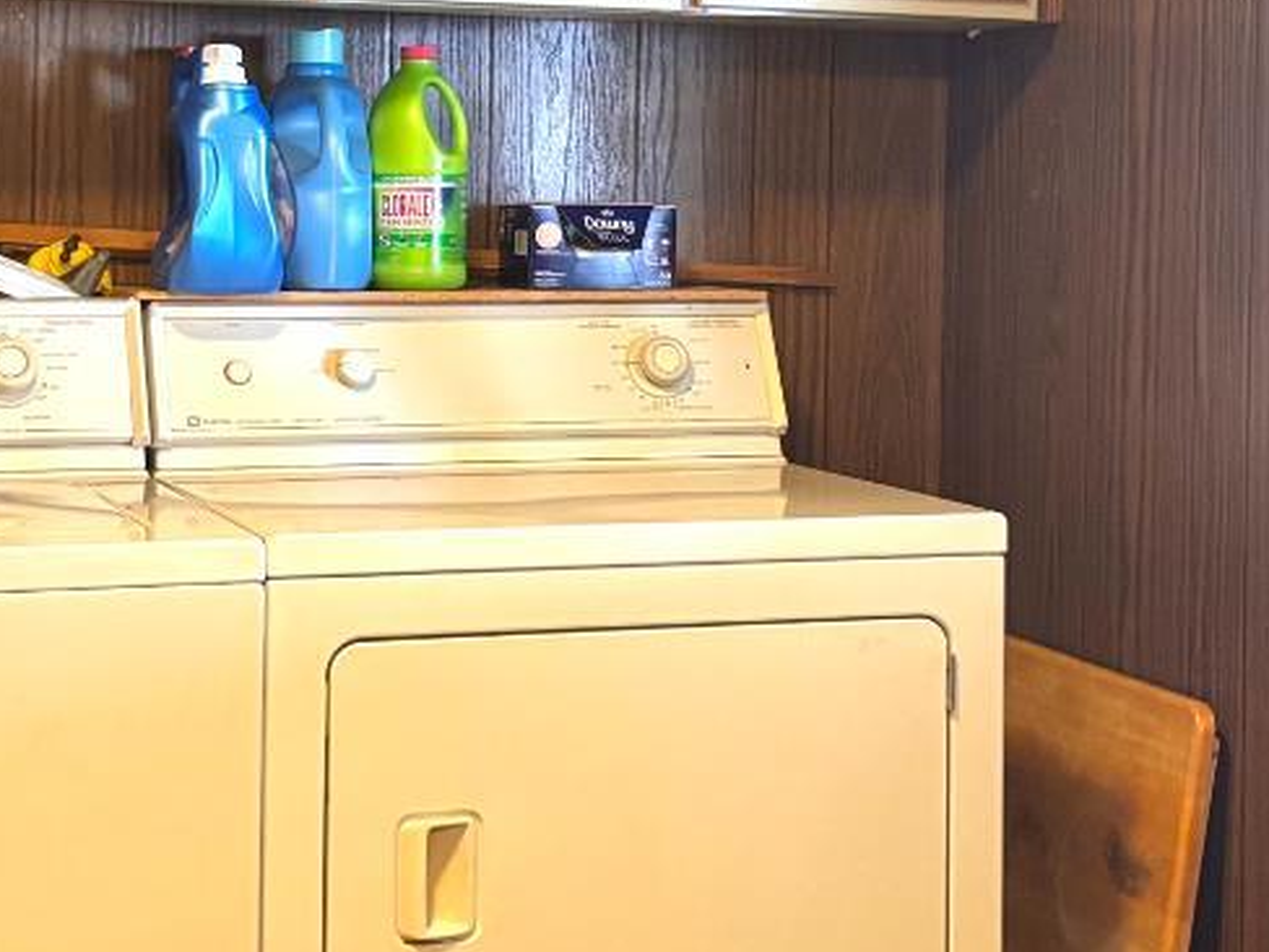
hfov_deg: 24.4
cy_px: 280
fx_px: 2933
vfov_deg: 18.4
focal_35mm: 80
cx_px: 603
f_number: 1.6
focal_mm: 5.96
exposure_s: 1/40
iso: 500
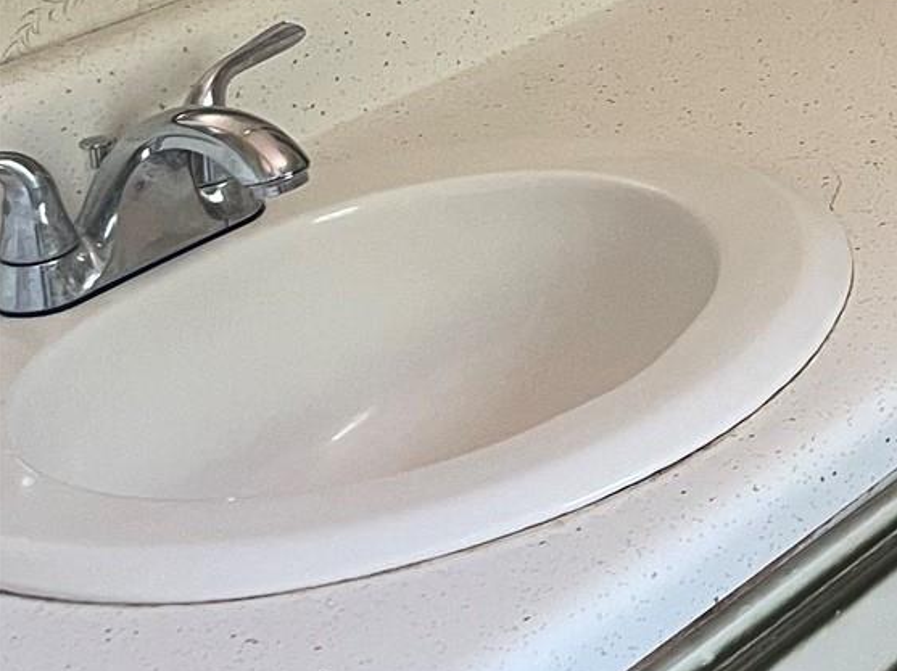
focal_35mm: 92
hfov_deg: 17.2
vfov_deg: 14.7
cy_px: -404
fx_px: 2382
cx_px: 1646
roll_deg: +0.4
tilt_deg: -12.1
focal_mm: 5.1
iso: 125
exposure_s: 1/65
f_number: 1.6
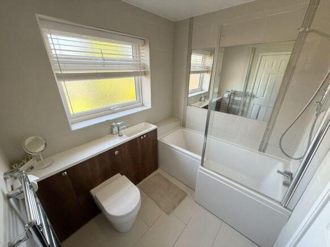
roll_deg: +0.2
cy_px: 124
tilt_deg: -22.9
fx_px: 133
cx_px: 165
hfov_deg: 102.1
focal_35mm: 14
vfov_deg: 85.7
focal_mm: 2.22
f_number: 2.2
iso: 160
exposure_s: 1/99
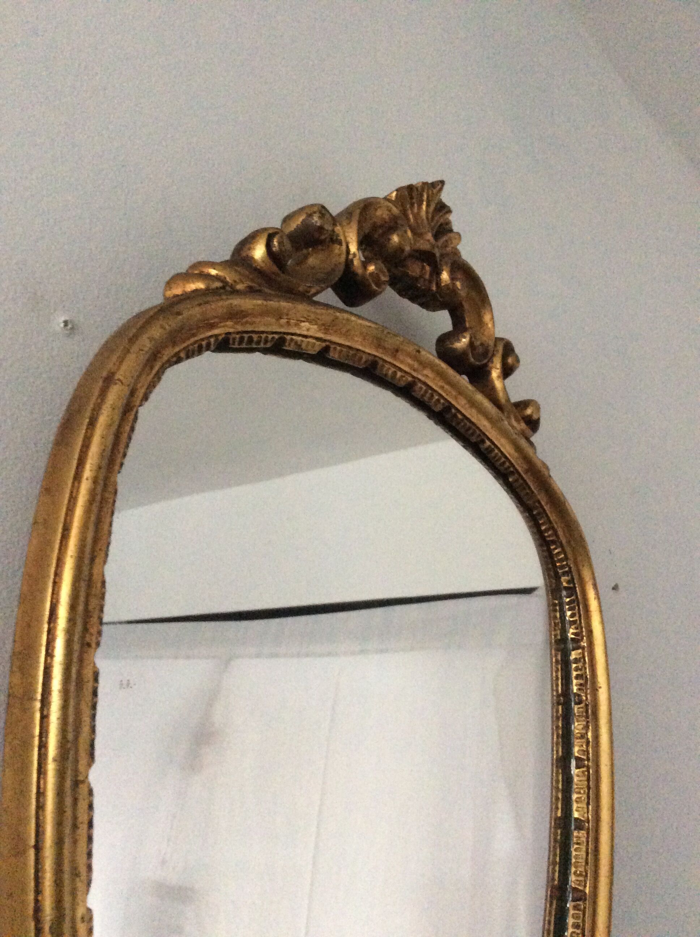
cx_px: 350
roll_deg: -0.6
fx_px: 865
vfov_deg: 56.9
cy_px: 468
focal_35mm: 32
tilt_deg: +23.1
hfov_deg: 44.1
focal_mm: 3.3
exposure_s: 1/17
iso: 400
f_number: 2.4
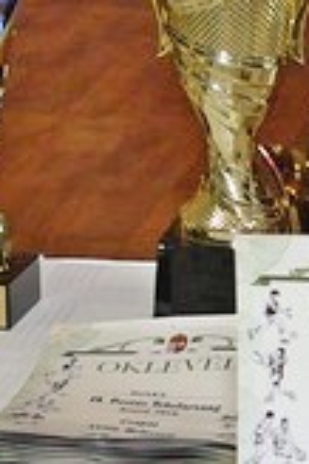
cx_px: 323
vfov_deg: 9.7
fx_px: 2748
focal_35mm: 213
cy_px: 290
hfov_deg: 6.4
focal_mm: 23.13
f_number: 4
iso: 400
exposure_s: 1/45
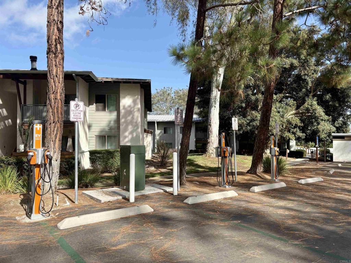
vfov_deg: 53.1
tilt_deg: +1.5
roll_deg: +0.9
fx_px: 264
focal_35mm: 26
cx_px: 176
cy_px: 132
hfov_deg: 67.3
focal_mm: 5.96
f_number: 1.6
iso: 50
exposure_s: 1/1901
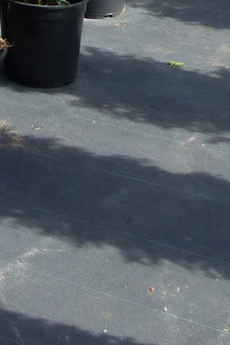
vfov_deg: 14.7
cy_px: -200
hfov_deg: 9.6
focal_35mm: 128
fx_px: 1225
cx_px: -305
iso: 100
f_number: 4
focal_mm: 4.5
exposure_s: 1/200
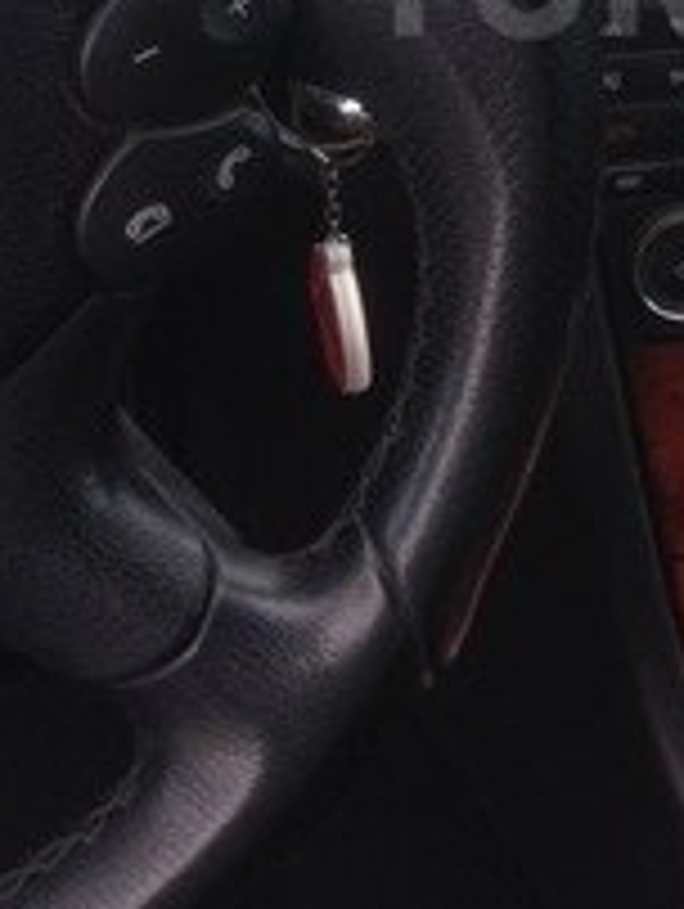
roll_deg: -11.0
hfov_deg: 17.4
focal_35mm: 81
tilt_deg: -23.7
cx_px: 819
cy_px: -32
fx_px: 2130
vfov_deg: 23.0
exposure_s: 1/188
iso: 50
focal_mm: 4.12
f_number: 2.4
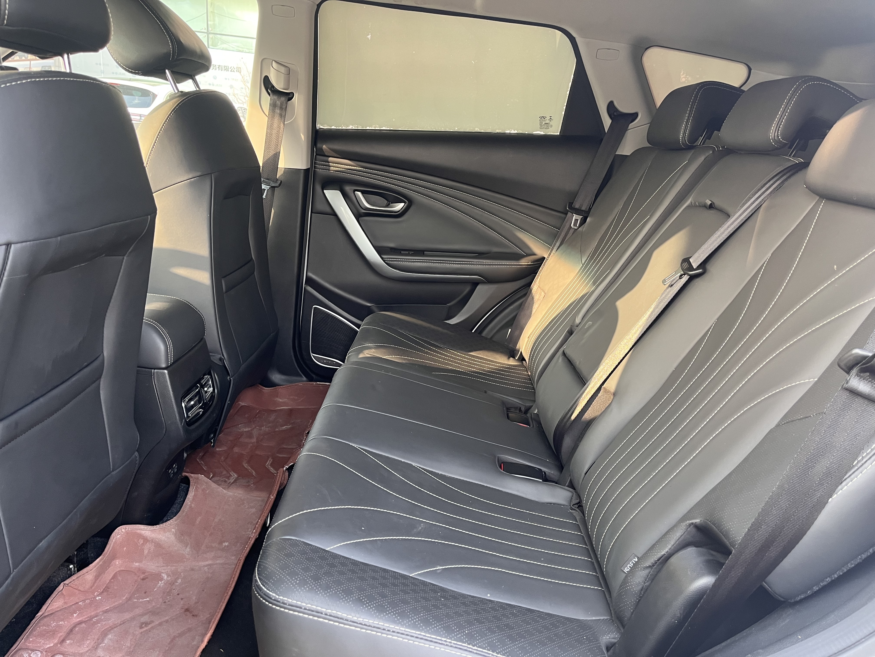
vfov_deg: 53.1
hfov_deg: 67.3
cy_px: 328
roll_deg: -6.4
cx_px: 438
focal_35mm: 26
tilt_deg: -17.4
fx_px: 657
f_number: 1.6
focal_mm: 5.1
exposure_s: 1/89
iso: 125
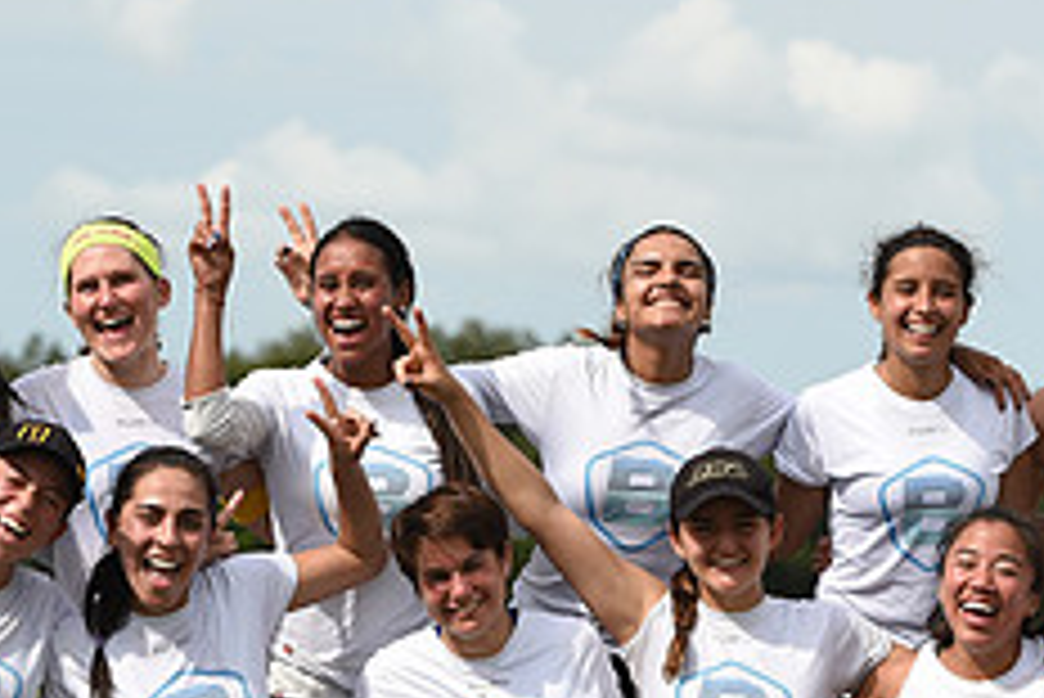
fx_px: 7602
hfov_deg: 7.9
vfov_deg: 5.2
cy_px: 657
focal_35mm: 262
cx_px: 544
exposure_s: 1/800
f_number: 5.6
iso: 100
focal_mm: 105
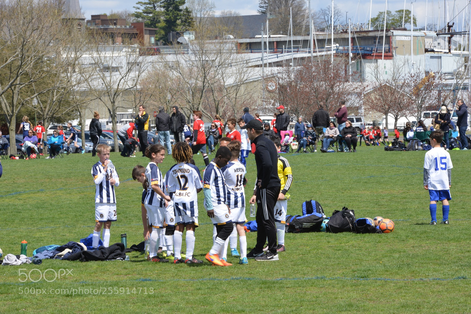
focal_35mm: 200
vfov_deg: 6.9
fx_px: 2617
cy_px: 157
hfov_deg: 10.3
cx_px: 236
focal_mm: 200
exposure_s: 1/80
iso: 320
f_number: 22
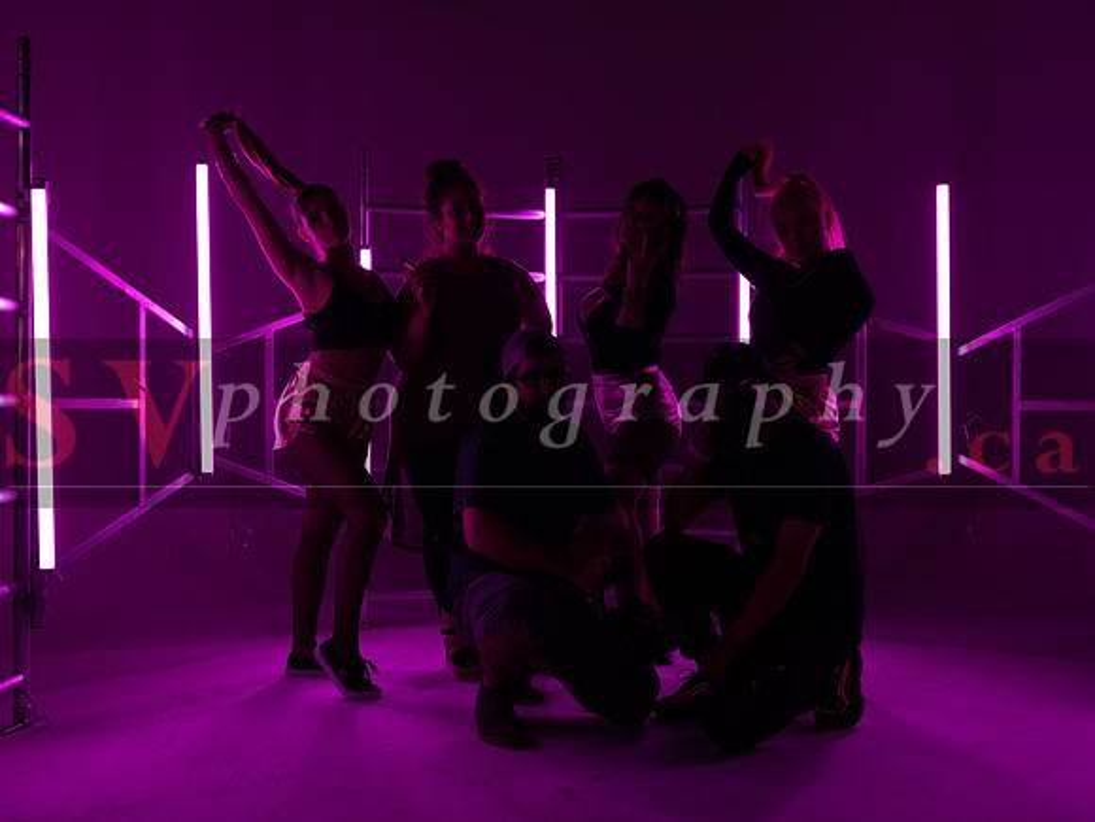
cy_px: 411
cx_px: 548
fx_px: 1139
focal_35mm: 36
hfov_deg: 51.4
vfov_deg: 39.7
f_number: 5.6
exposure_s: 1/40
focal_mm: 44.9
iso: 800
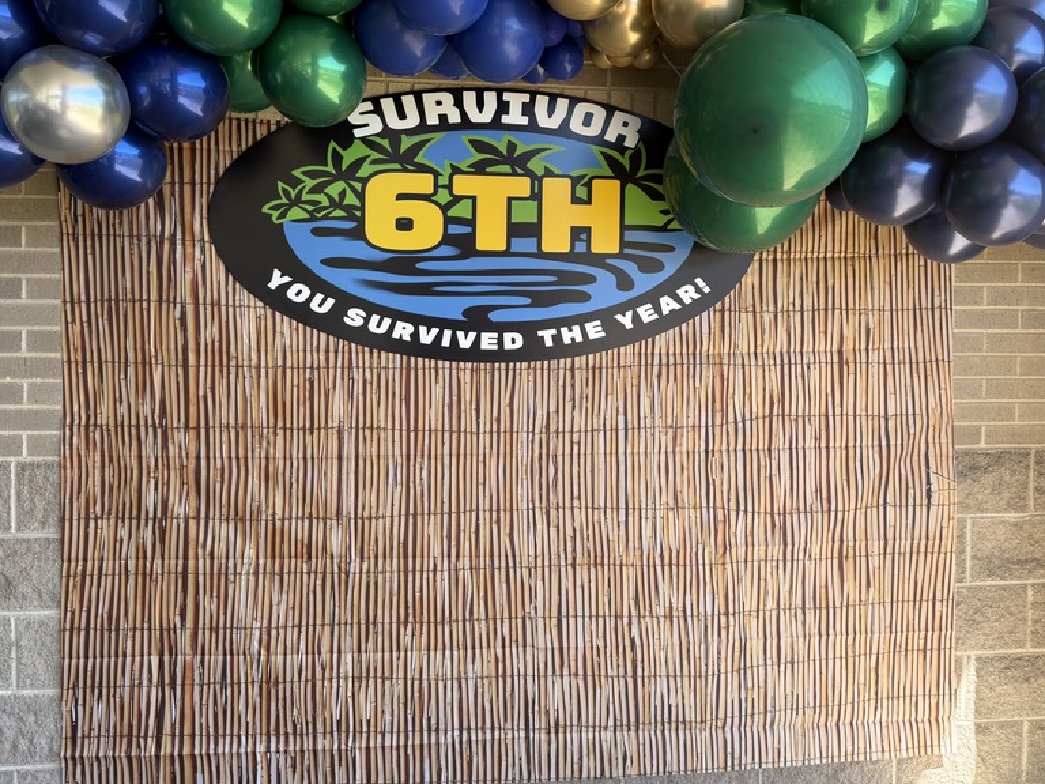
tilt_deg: -0.7
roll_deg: -0.9
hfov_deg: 56.8
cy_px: 302
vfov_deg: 43.9
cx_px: 546
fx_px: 966
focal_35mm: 32
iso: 80
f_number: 1.78
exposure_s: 1/589
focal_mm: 6.76
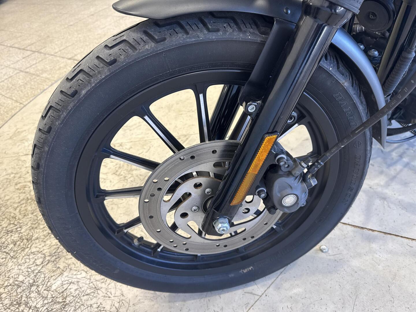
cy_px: 156
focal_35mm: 24
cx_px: 208
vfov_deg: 56.8
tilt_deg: -40.0
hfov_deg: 71.6
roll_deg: +15.1
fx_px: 288
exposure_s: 1/100
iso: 100
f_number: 1.78
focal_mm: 6.76
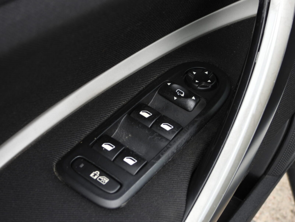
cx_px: 148
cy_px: 111
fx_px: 639
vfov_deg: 19.6
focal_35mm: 75
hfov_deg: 26.0
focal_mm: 13.5
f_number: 3.5
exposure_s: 1/125
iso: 100
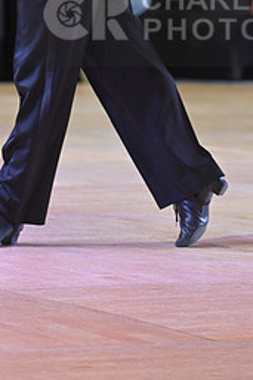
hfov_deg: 4.3
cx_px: 233
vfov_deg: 6.5
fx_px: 3335
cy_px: 18
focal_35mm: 316
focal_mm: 140
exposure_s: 1/250
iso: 2000
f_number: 4
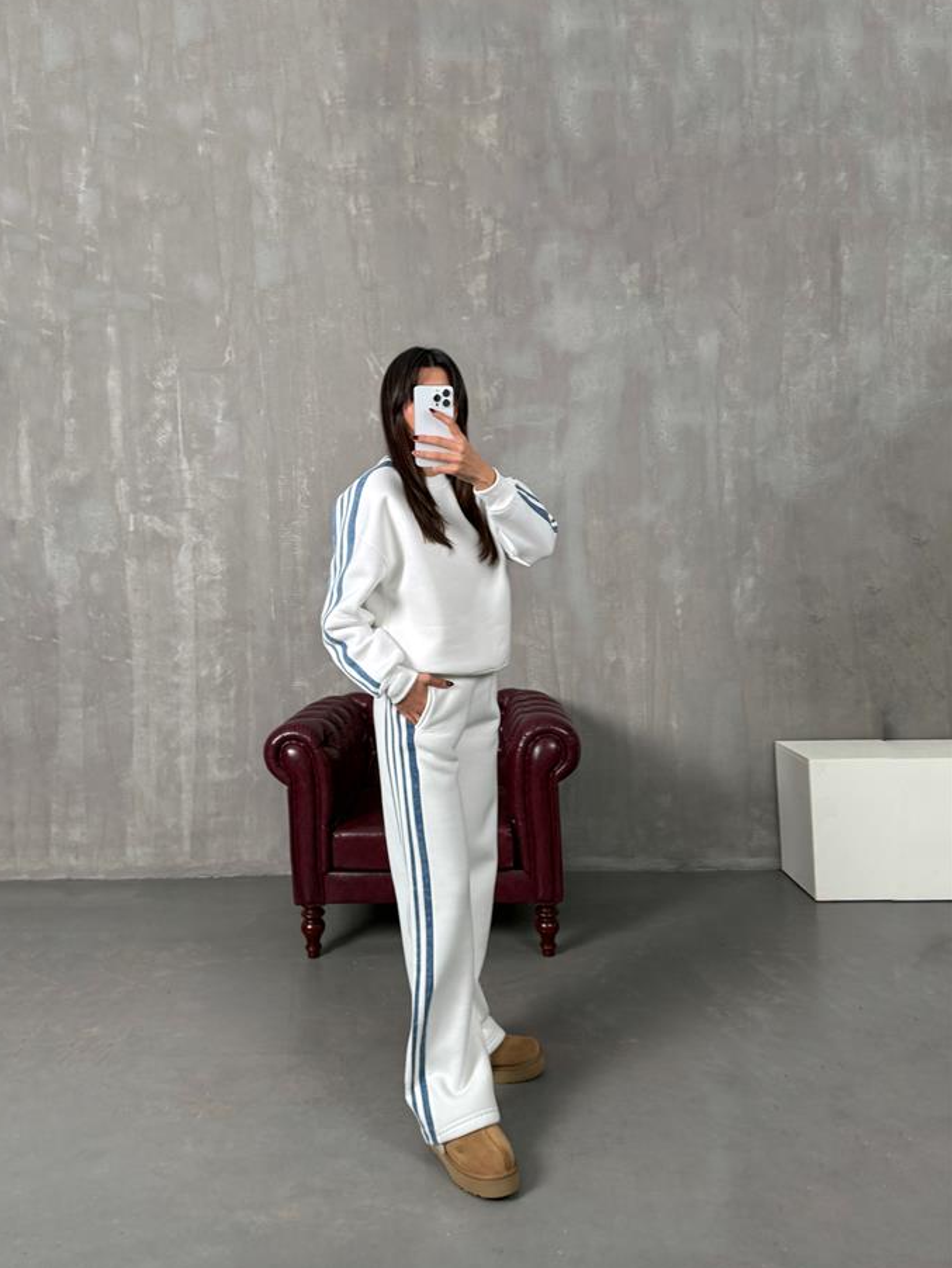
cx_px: 459
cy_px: 620
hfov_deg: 54.9
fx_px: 916
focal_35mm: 25
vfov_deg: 69.4
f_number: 1.78
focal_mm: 6.76
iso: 200
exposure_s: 1/121
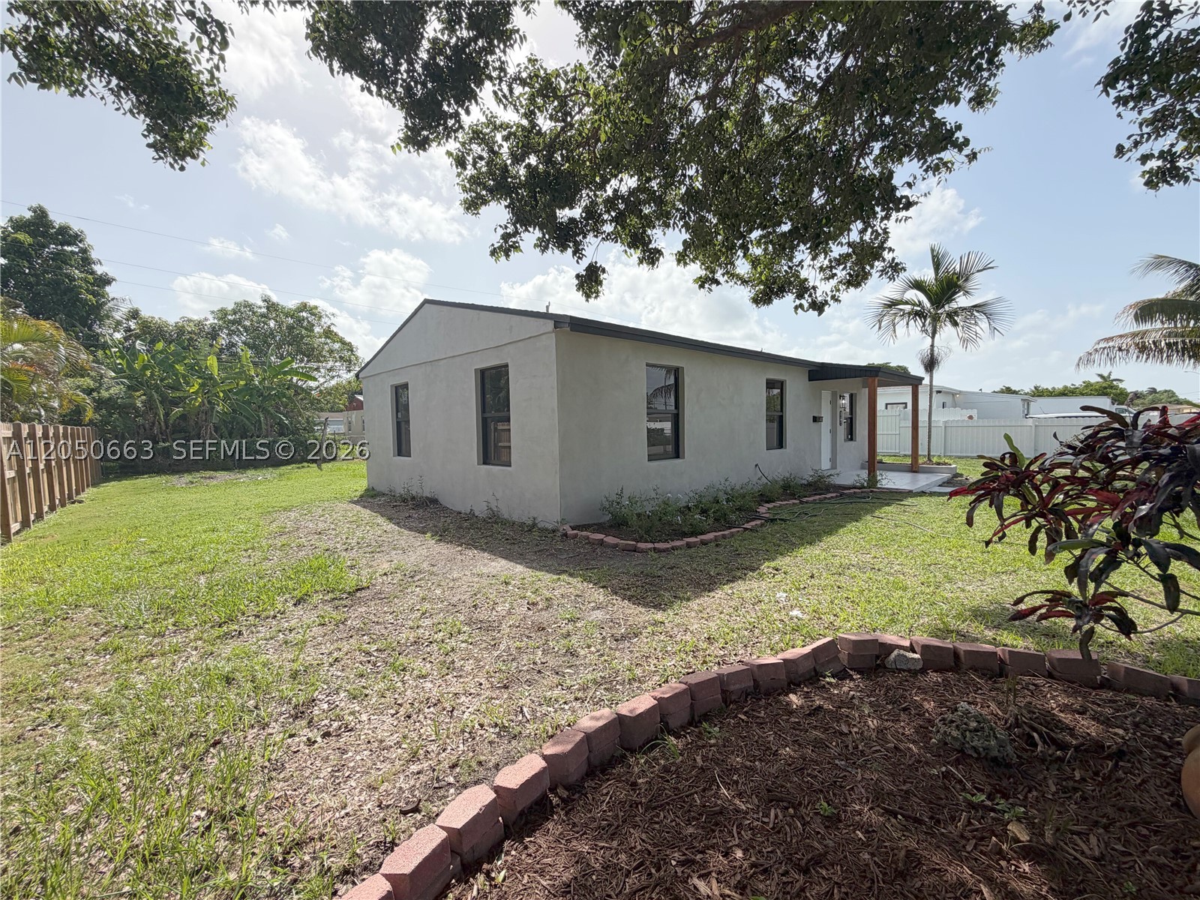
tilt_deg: -3.4
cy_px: 450
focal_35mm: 14
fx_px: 485
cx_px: 600
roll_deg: +1.2
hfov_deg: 102.1
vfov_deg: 85.7
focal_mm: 2.22
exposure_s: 1/955
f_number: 2.2
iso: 25
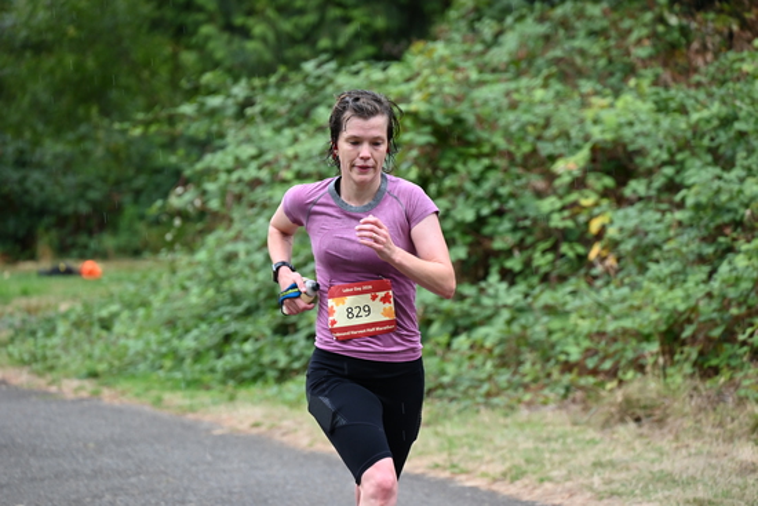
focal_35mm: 200
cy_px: 253
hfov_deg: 10.3
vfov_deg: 6.9
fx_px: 4212
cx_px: 379
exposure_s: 1/250
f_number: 6.3
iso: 1000
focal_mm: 200
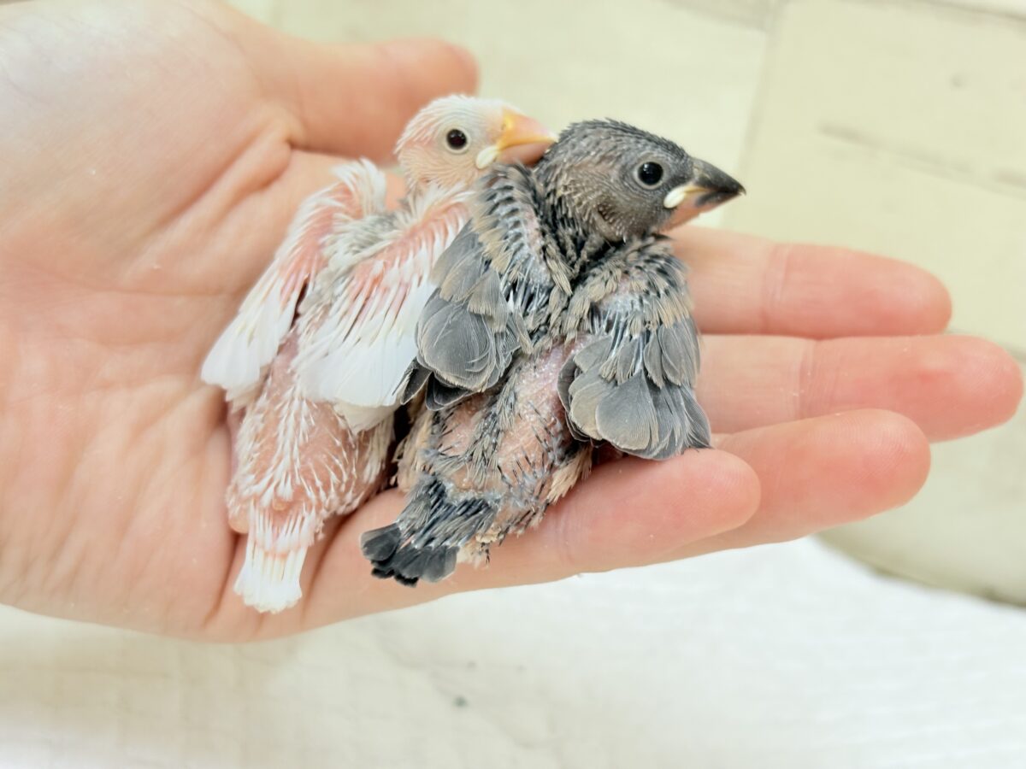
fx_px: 1541
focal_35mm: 52
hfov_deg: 36.8
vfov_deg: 28.0
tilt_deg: -16.8
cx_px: 513
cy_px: 384
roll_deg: -9.5
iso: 64
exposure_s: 1/50
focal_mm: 5.96
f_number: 1.6
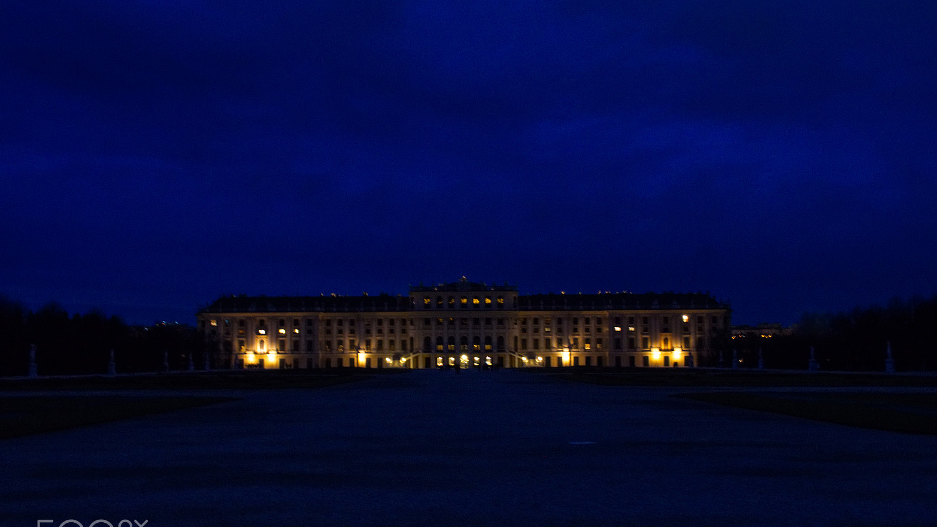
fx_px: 1118
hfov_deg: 45.5
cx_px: 478
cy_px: 292
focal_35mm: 45
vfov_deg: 26.5
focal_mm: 28
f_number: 6.3
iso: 800
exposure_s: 1/1.67
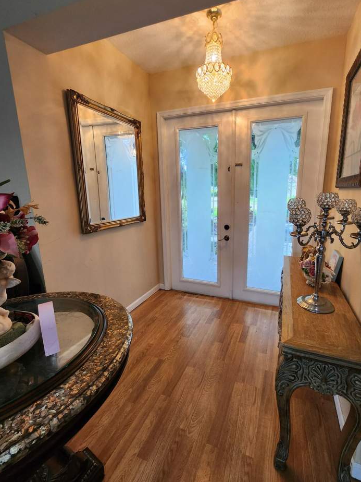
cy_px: 234
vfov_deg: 98.1
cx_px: 206
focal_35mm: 15
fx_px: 209
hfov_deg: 81.3
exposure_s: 1/60
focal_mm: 1.74
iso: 100
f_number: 2.2
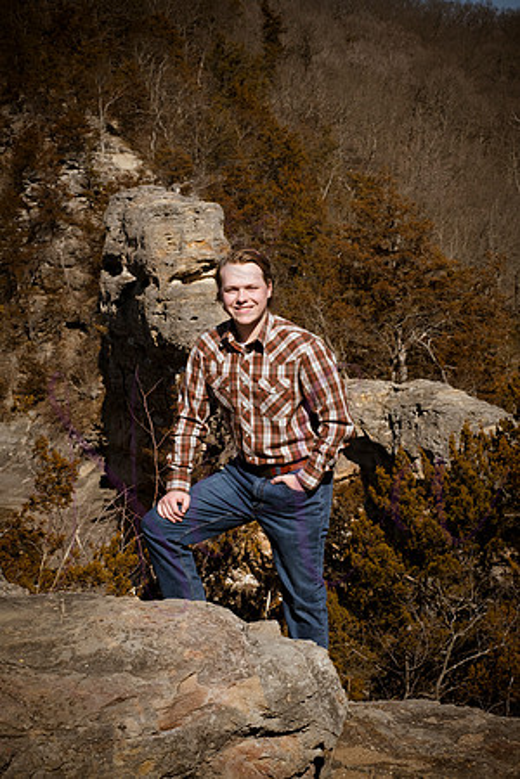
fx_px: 1733
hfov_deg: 17.1
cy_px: 390
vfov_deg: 25.4
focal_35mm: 80
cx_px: 260
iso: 800
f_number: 18
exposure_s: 1/1000
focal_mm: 80
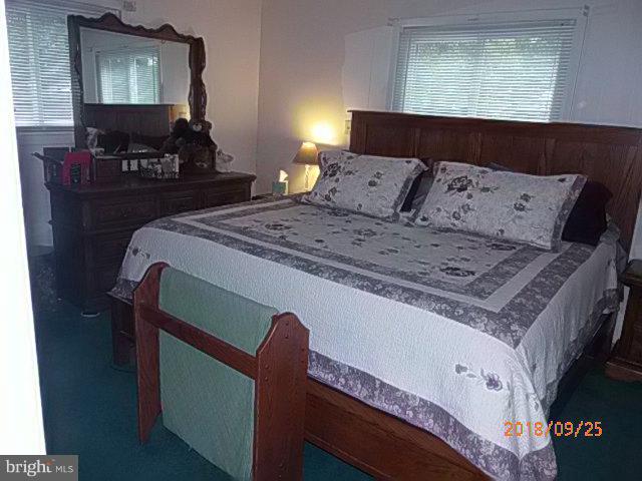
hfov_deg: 67.3
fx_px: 482
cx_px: 321
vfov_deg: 53.1
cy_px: 240
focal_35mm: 26
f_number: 3.2
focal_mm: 4.66
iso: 200
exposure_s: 1/30
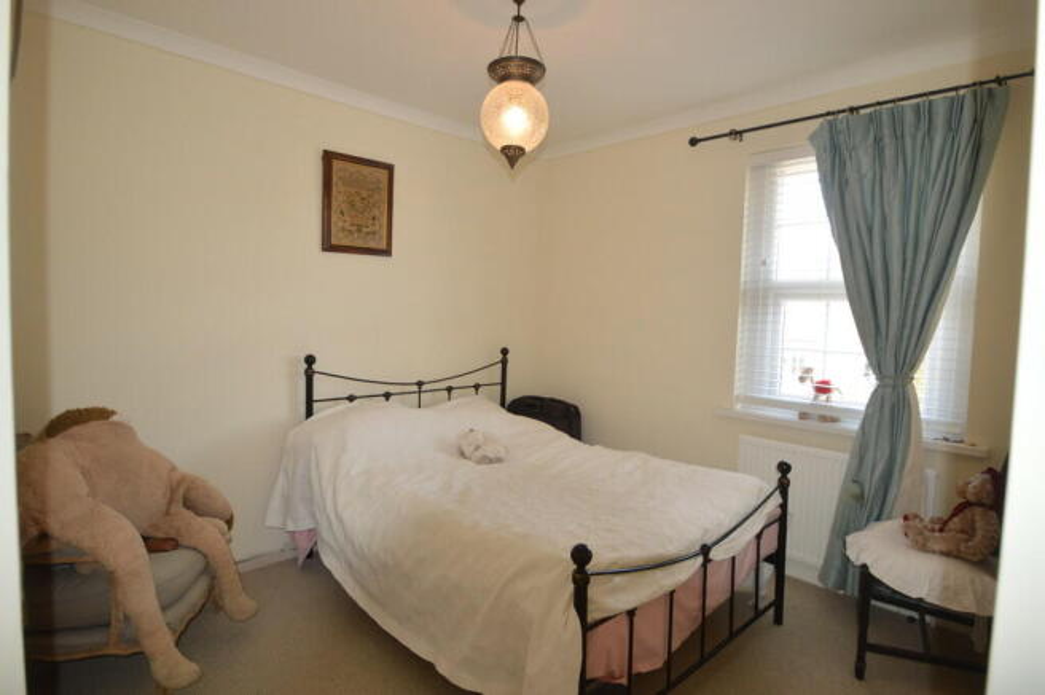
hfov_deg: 90.1
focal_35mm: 18
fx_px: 522
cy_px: 348
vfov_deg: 67.3
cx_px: 522
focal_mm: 12
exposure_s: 1/125
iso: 320
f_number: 4
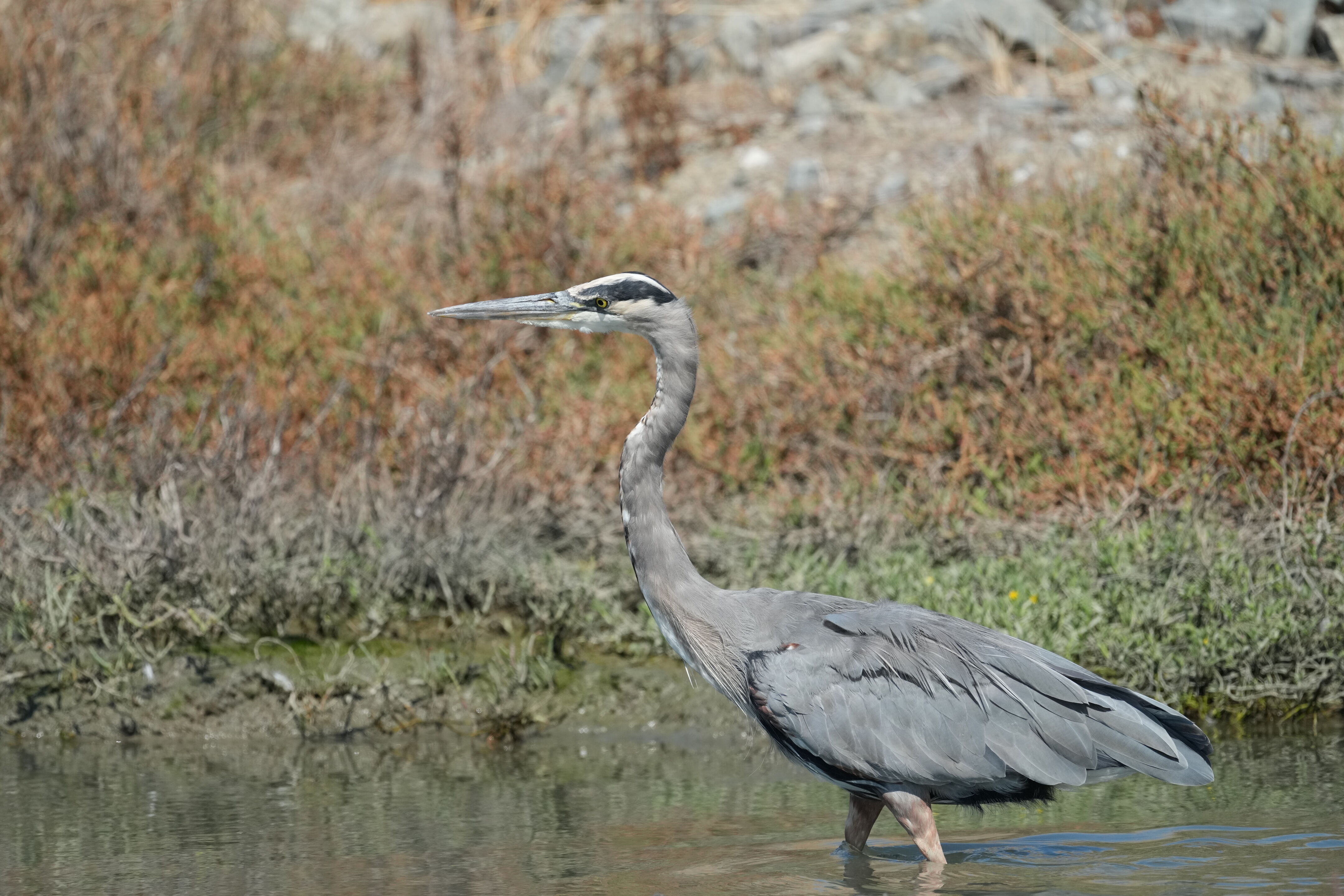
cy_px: 448
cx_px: 672
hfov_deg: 3.7
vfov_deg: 2.5
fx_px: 20905
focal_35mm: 560
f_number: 6.3
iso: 1000
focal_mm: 560
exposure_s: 1/3200
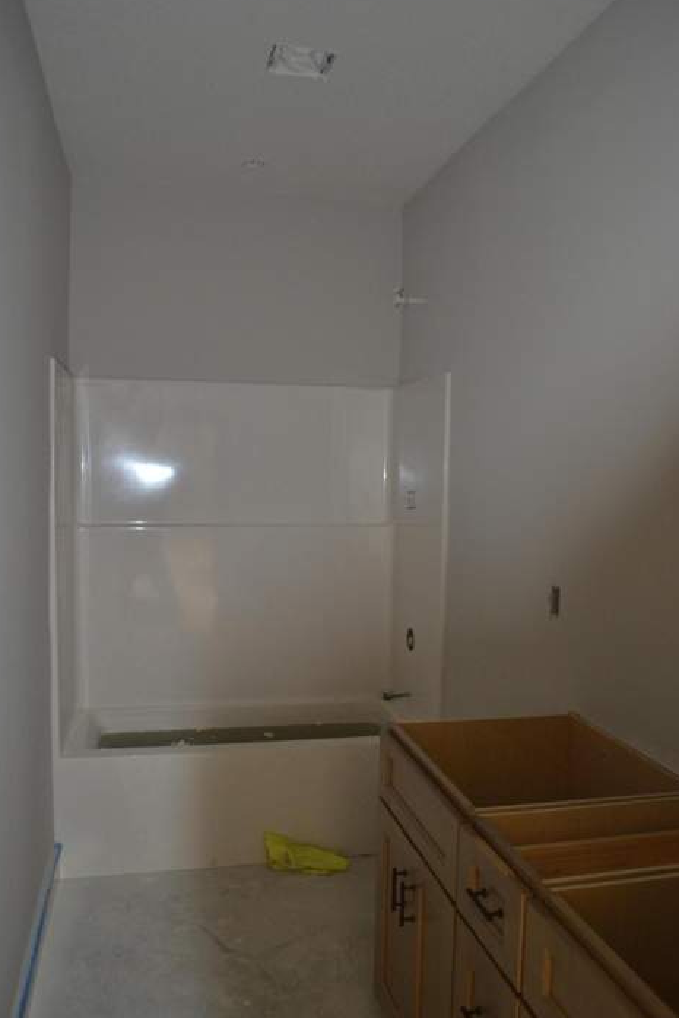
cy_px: 504
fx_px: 877
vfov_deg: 60.3
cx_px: 334
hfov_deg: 42.3
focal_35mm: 31
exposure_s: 1/60
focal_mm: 20
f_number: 3.8
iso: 800
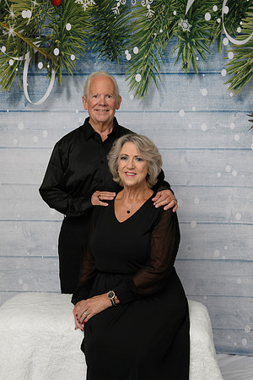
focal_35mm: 45
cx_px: 126
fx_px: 474
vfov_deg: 43.6
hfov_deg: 29.9
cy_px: 190
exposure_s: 1/125
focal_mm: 45
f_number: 10
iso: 400
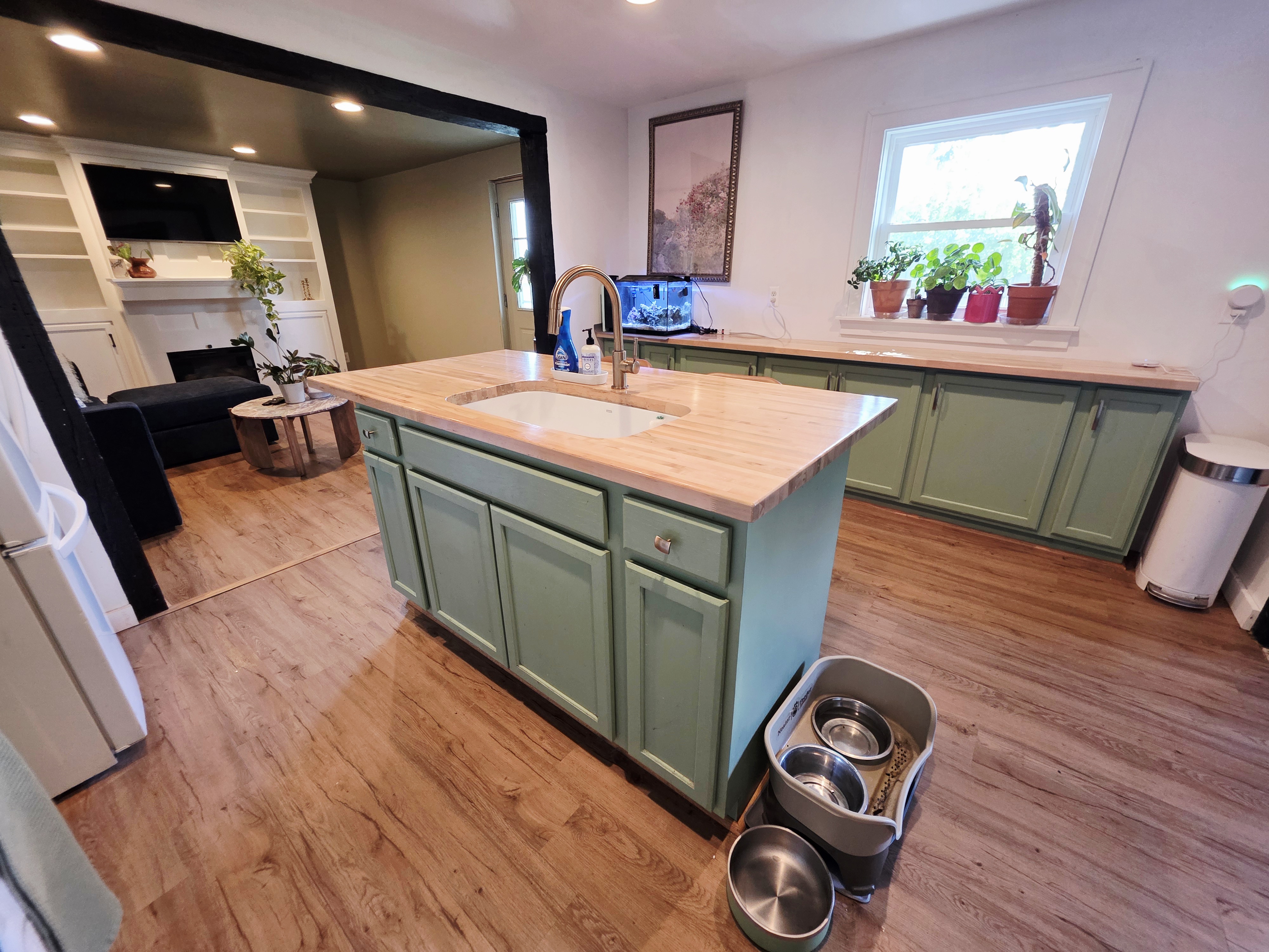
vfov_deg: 89.9
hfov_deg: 106.2
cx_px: 634
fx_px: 477
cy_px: 476
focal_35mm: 13
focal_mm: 2.2
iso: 200
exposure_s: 1/60.2
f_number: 1.9
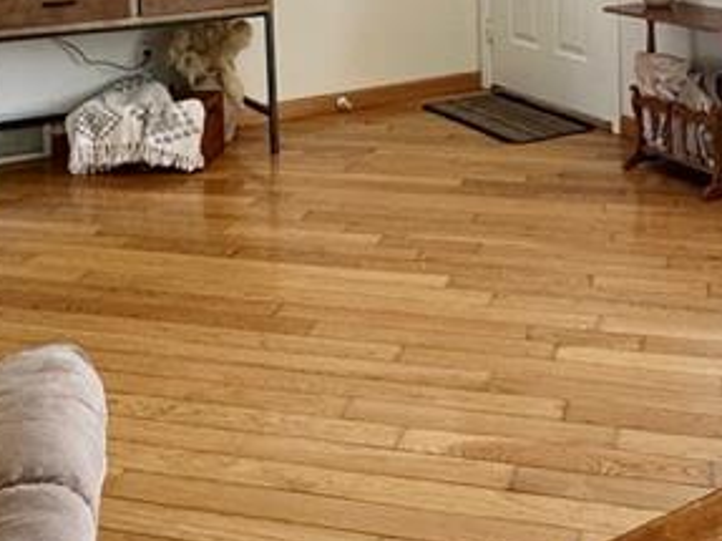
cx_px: 465
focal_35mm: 50
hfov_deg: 37.9
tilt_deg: -2.1
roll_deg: +0.1
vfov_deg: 26.0
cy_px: -108
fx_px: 1042
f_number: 2.2
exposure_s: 1/99
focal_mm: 2.22
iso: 64
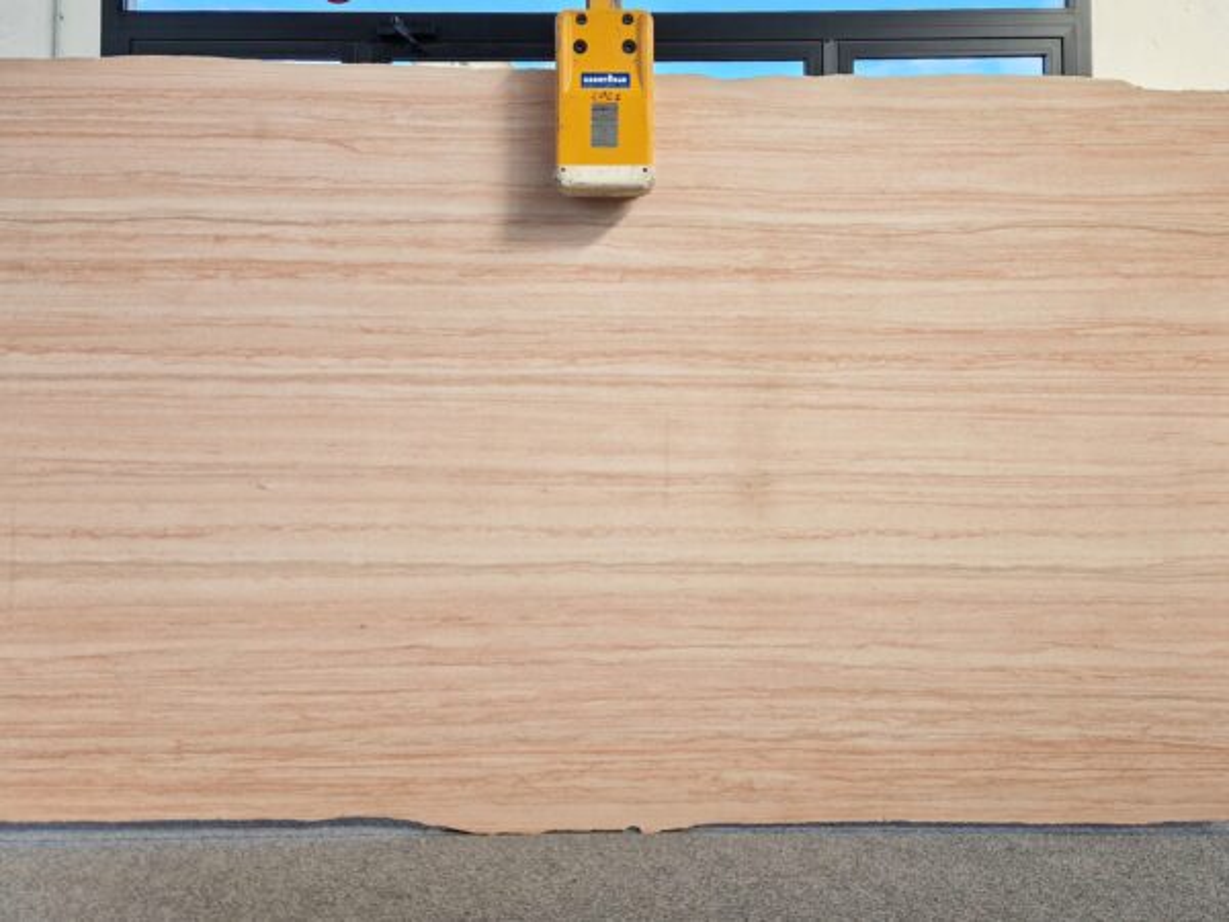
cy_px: 461
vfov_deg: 58.9
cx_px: 614
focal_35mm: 23
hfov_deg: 73.9
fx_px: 817
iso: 50
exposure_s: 1/182
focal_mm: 5.4
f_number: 1.8
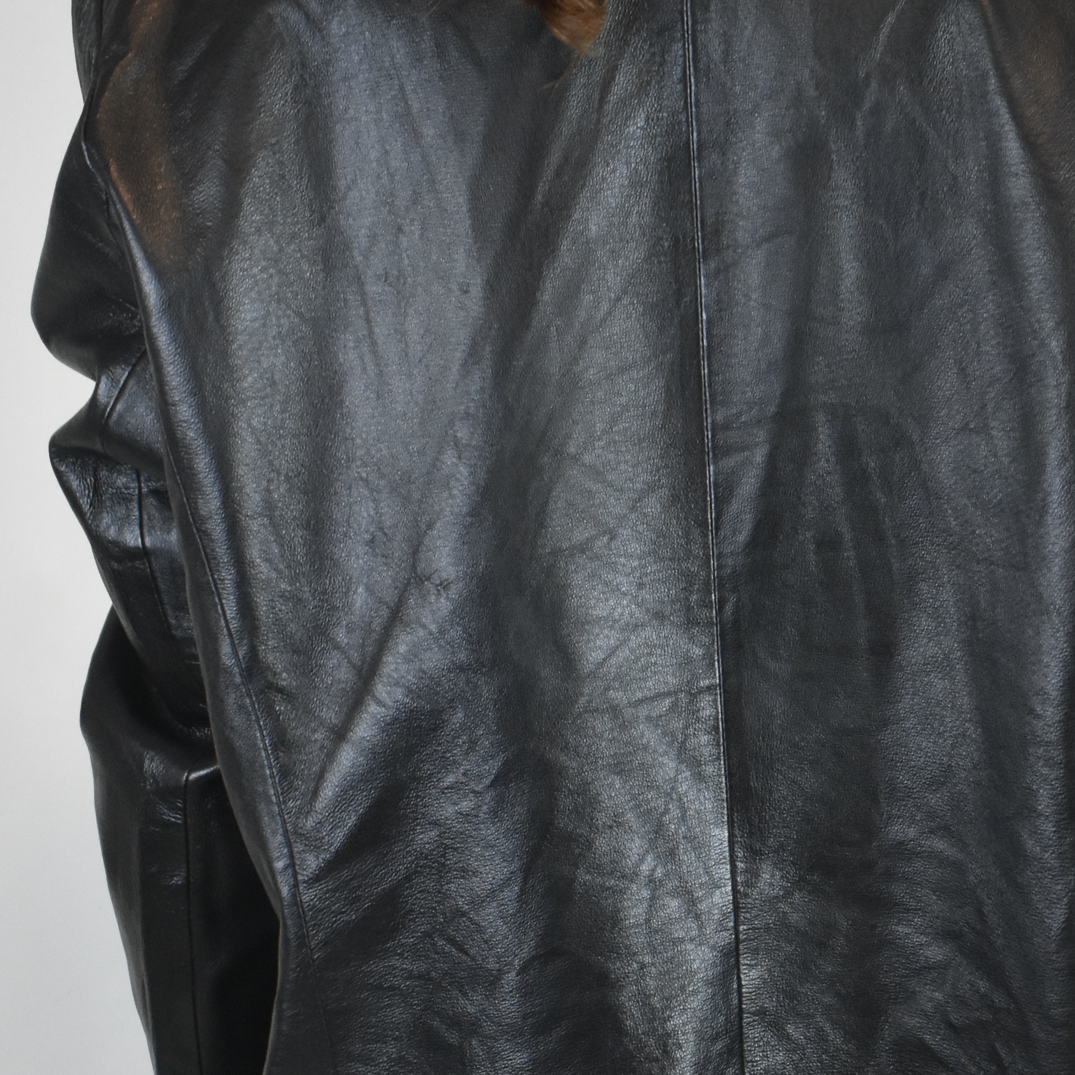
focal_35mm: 97
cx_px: 711
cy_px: 718
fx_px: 3410
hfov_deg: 17.9
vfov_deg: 17.9
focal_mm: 31
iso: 1600
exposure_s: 1/40
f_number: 18
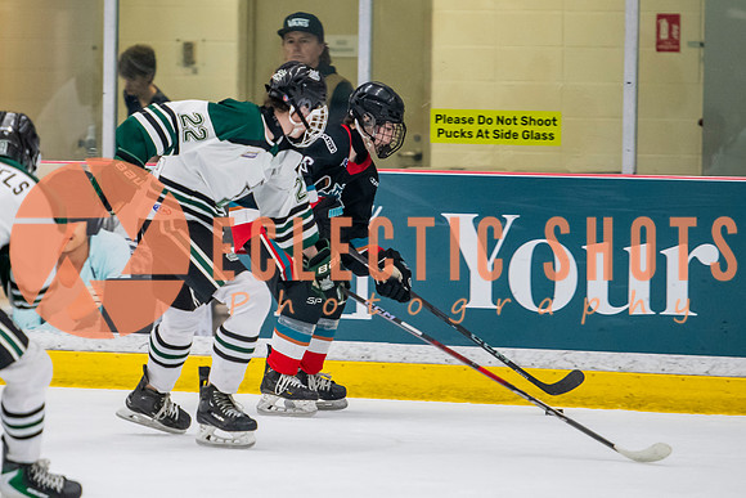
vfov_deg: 4.4
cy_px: 202
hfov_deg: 6.6
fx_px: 6480
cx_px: 221
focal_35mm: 313
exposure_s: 1/640
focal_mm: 175
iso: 2000
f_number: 3.2
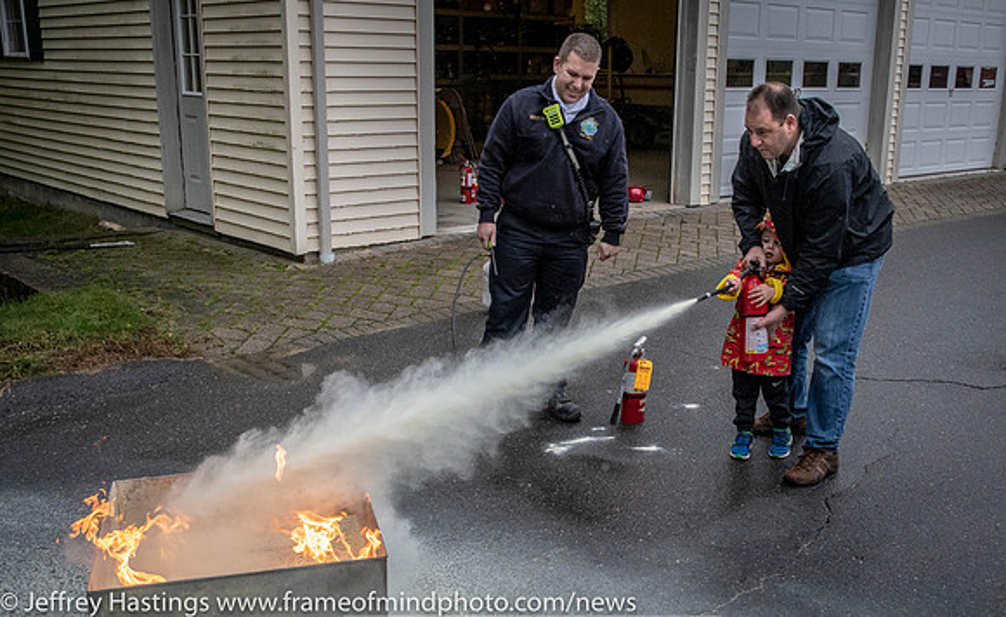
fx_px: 1001
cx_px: 567
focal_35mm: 37
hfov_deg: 53.2
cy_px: 341
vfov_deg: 34.2
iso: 2000
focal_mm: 20
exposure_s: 1/2500
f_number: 6.3
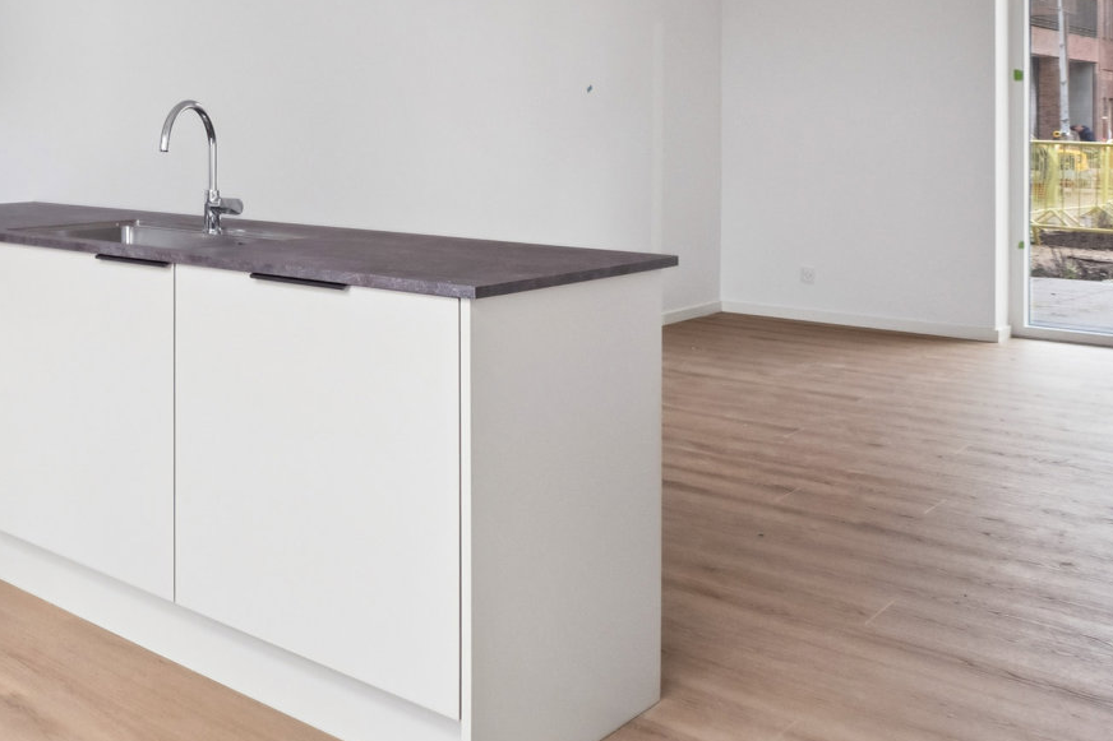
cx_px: -125
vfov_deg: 33.2
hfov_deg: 39.8
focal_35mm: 39
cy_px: 141
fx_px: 1205
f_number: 8
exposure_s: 1/10
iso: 500
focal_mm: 11
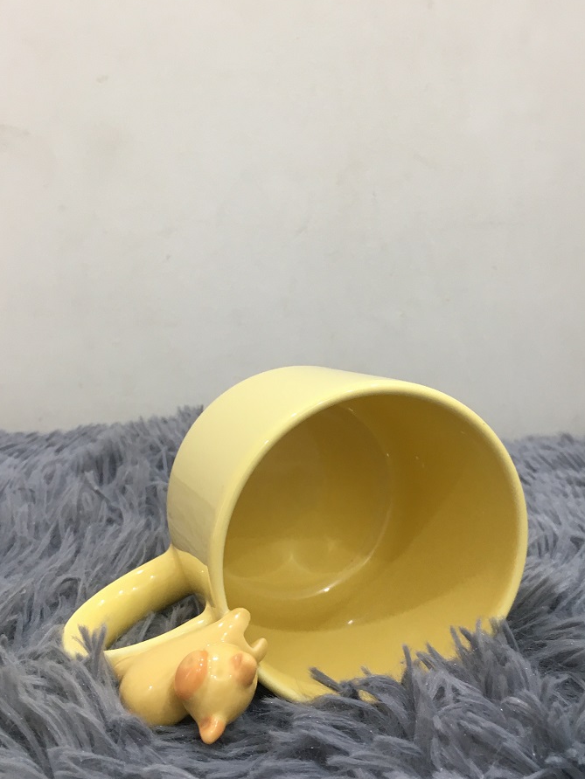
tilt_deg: -9.8
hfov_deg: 36.8
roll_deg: +0.0
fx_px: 879
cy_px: 375
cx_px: 303
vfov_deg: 47.9
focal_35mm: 39
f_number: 2.2
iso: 80
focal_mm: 4.15
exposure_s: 1/33
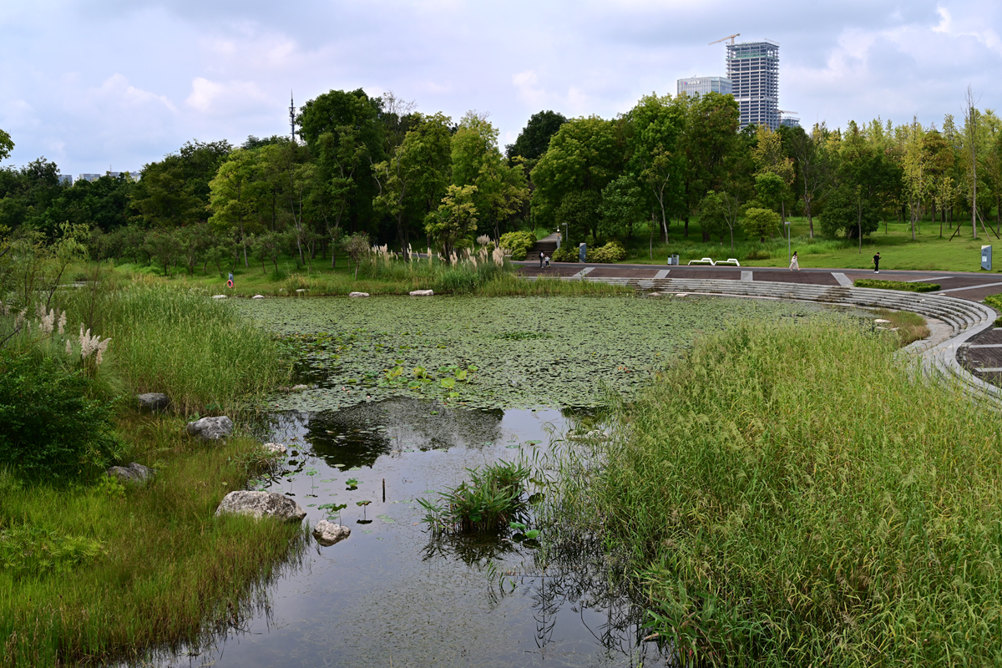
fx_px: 1113
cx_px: 501
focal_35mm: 40
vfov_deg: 33.4
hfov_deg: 48.5
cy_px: 334
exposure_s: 1/320
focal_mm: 40
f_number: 8
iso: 125
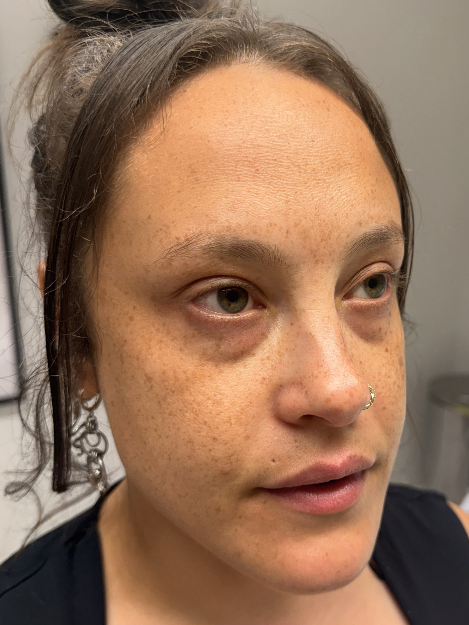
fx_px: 434
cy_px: 312
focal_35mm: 24
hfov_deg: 56.8
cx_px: 234
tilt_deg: -15.4
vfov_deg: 71.6
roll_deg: +0.1
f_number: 1.78
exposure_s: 1/100
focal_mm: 6.76
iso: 125
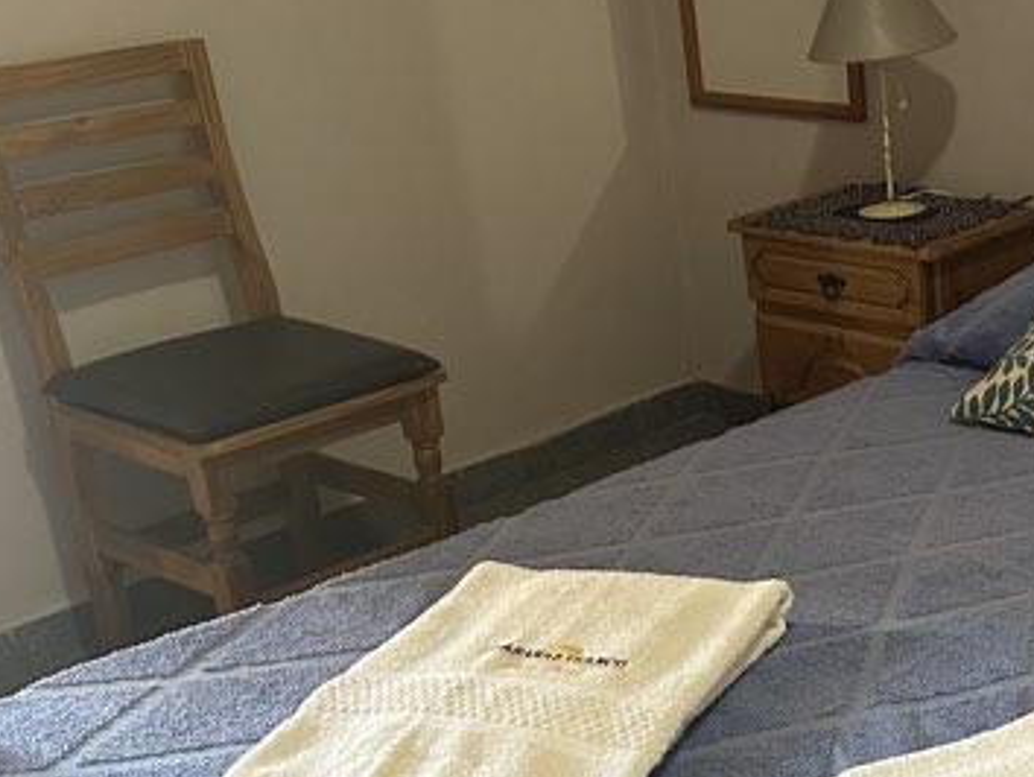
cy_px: 548
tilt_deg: -20.9
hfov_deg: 30.1
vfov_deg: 23.9
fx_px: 1823
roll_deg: +2.7
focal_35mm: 61
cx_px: 964
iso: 400
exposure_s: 1/50
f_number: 1.78
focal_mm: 6.86
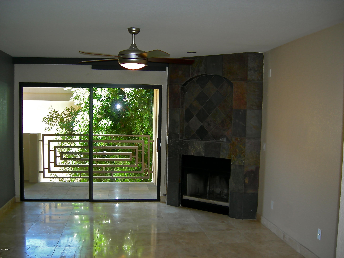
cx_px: 172
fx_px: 358
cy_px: 129
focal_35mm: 36
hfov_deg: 51.4
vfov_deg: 39.7
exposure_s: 1/30
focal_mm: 7.5
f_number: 2.7
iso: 64
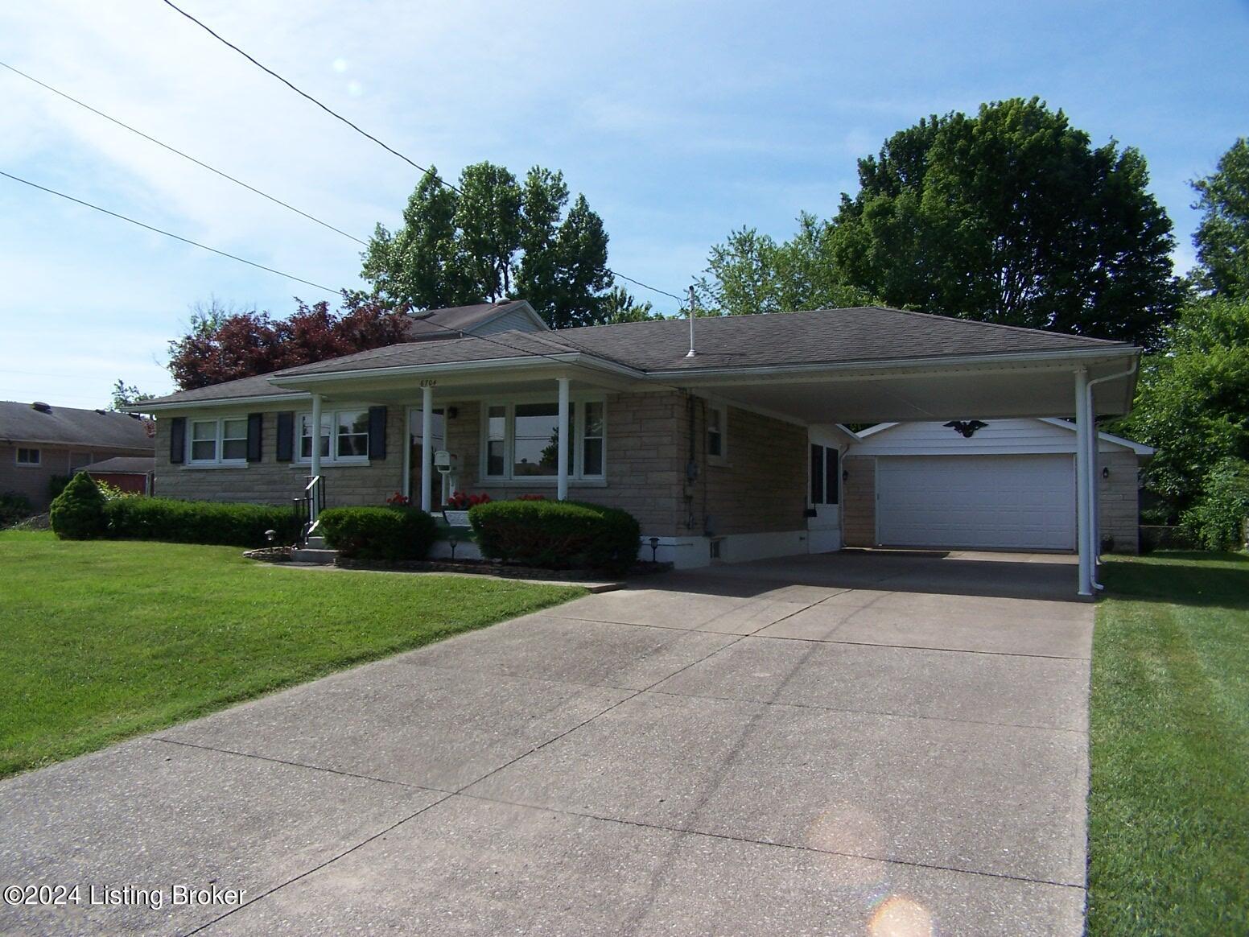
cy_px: 468
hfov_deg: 49.0
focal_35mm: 38
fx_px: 1371
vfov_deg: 37.7
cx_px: 624
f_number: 4
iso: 80
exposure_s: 1/750
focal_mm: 6.3
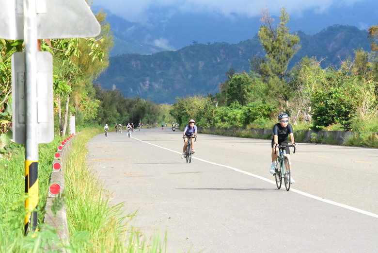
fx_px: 1891
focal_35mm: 180
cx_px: 189
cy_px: 126
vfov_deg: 7.6
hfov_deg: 11.4
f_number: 18
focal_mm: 180
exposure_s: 1/4000
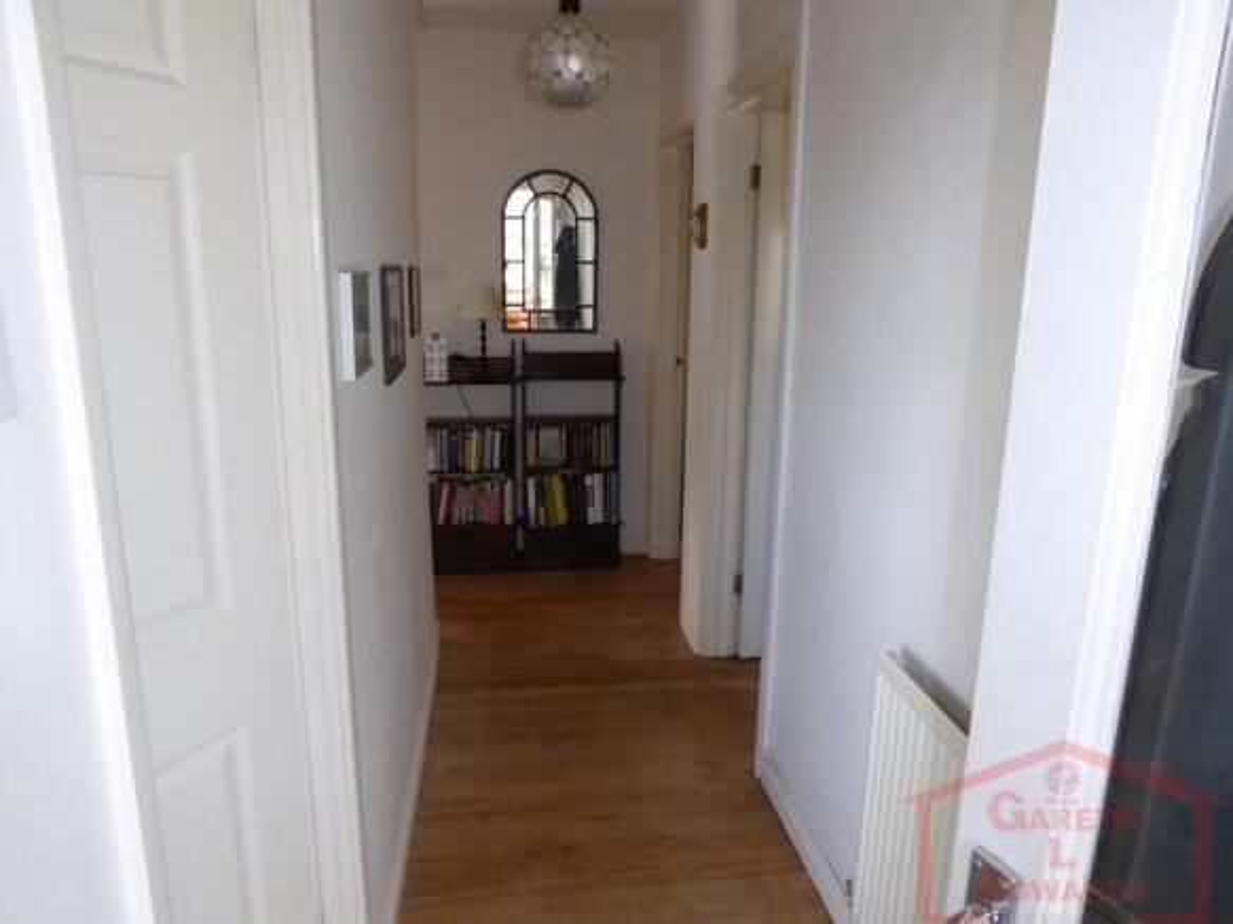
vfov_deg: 56.8
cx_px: 616
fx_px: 855
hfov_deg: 71.6
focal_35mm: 24
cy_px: 462
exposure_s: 1/60
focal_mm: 4.3
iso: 640
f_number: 5.6
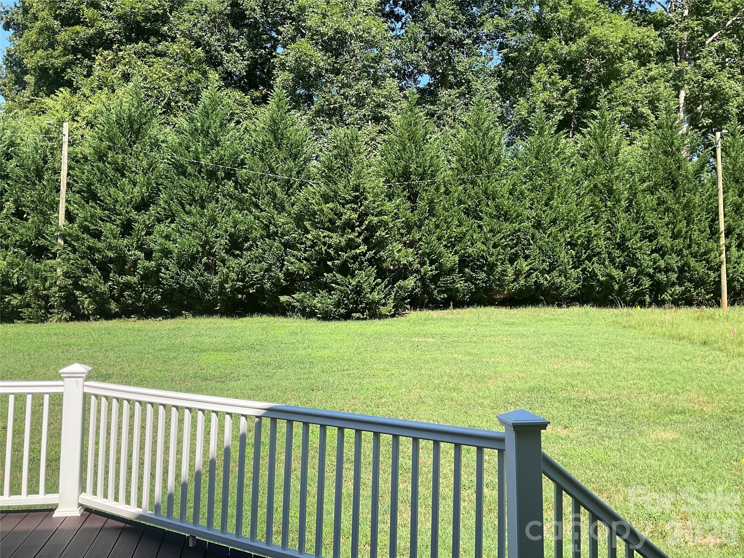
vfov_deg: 48.2
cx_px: 372
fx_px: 623
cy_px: 279
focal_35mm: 29
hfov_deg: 61.7
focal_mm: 3
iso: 16
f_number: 1.8
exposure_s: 1/709
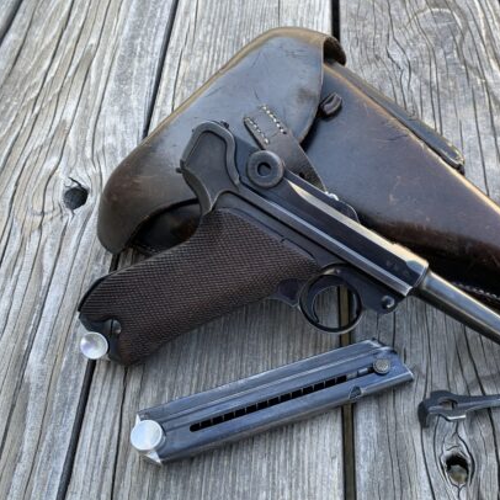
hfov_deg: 47.8
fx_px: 556
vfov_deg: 48.4
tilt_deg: -58.4
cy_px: 276
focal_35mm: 34
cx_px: 323
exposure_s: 1/122
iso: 32
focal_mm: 4.25
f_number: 1.8
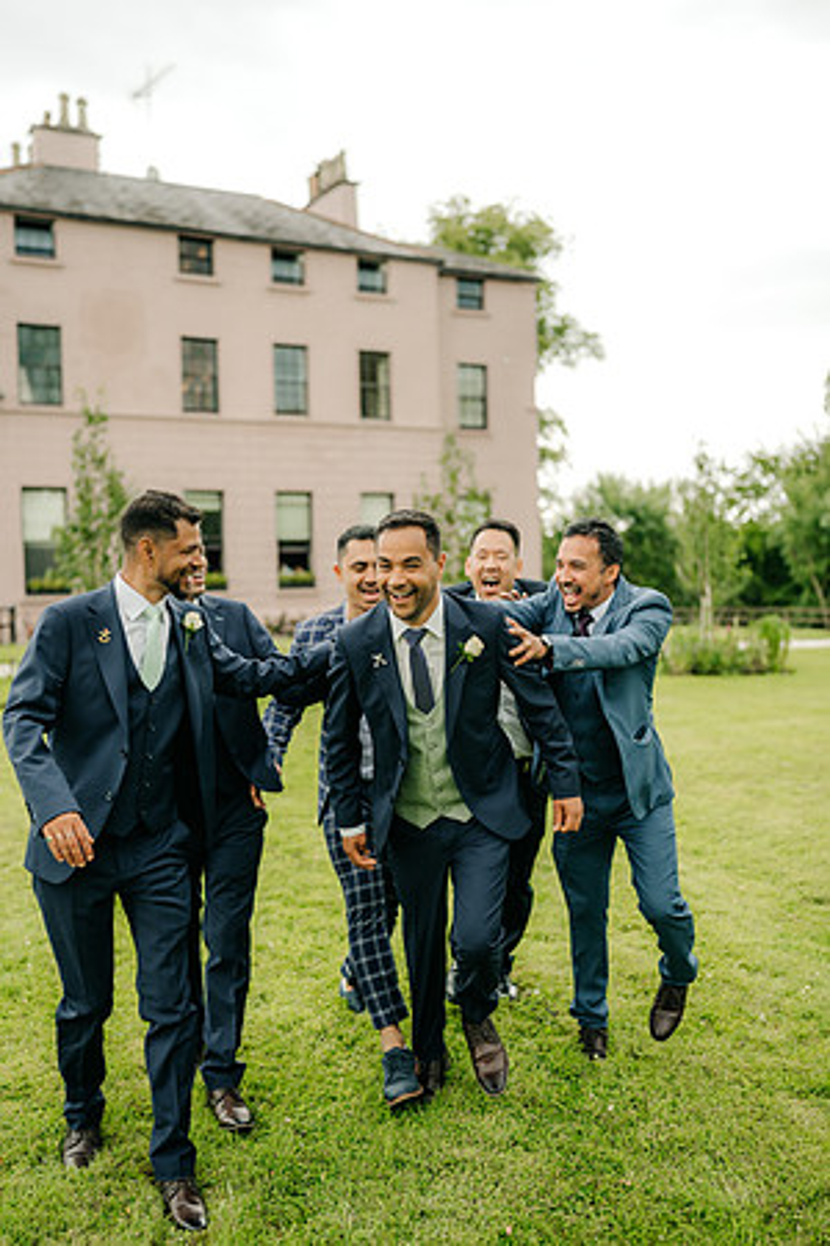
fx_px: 1210
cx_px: 415
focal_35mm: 35
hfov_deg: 37.9
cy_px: 623
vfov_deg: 54.4
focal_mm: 35
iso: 100
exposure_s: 1/400
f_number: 1.6
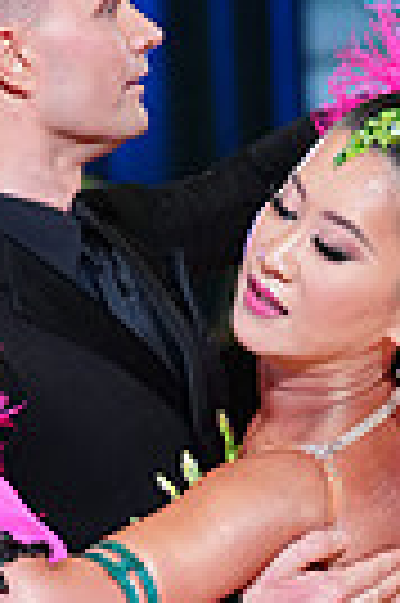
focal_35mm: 381
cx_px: 191
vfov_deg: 5.4
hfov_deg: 3.6
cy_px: 886
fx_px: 6366
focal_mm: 88
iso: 2000
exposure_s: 1/400
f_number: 2.8
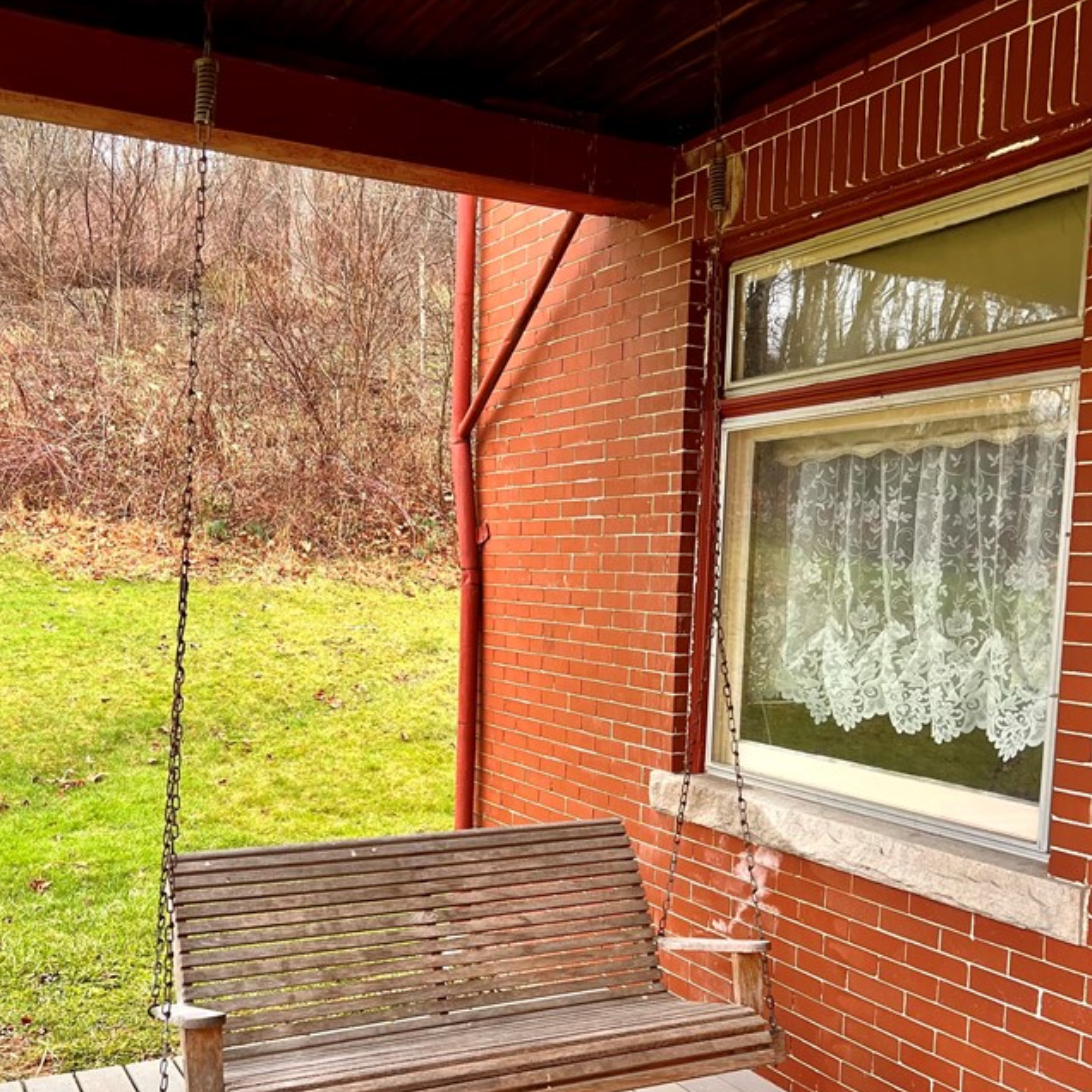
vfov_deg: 44.5
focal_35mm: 37
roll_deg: -2.2
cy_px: 690
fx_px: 1321
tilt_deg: -4.5
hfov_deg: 44.9
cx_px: 558
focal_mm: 5.7
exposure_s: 1/121
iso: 125
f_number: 1.5
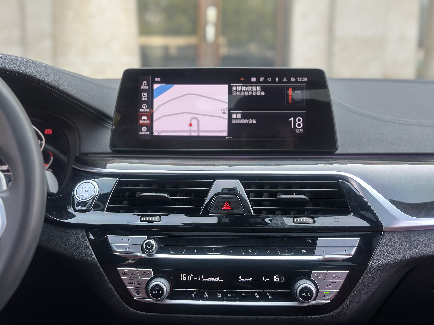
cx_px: 217
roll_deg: -0.6
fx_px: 602
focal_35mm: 48
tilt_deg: -9.8
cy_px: 162
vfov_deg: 30.3
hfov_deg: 39.7
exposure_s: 1/244
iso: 100
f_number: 1.78
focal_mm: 6.86
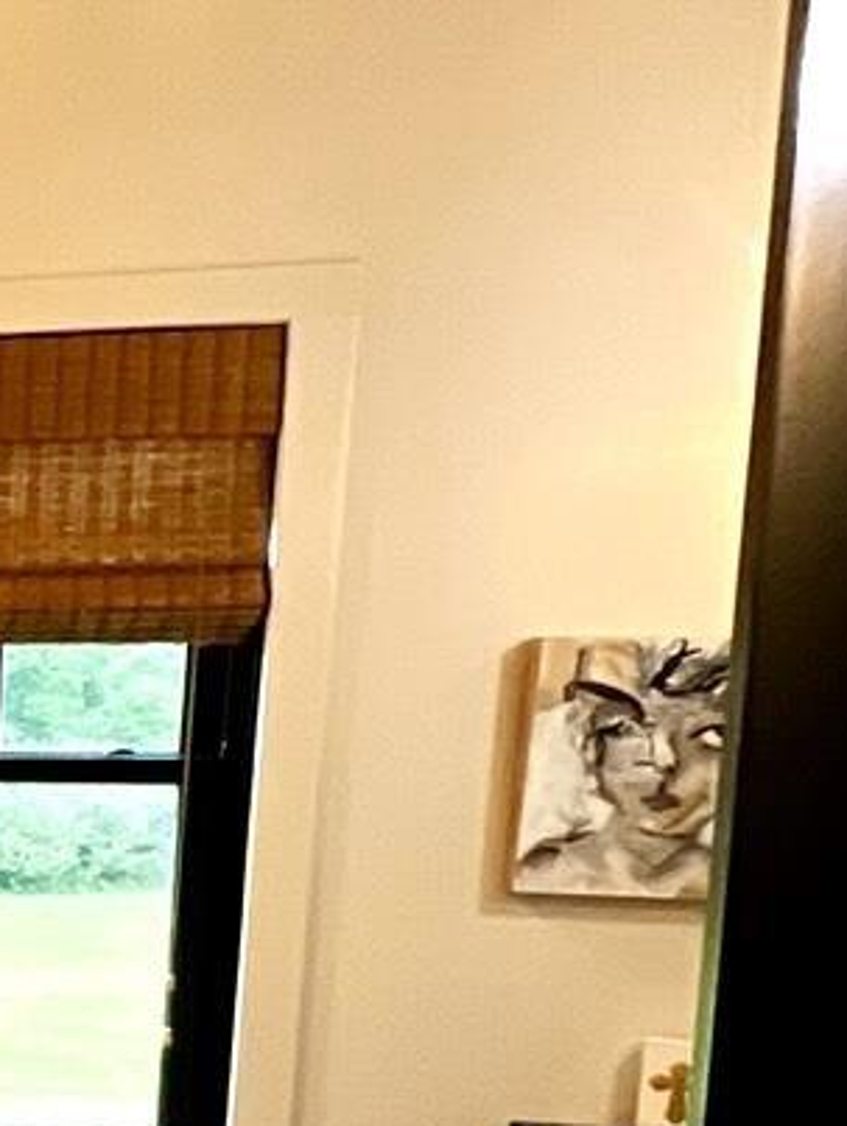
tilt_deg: -6.9
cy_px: 984
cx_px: -1283
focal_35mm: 66
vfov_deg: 28.4
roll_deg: +0.0
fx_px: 2150
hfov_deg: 13.9
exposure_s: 1/60
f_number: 1.8
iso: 250
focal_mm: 1.57
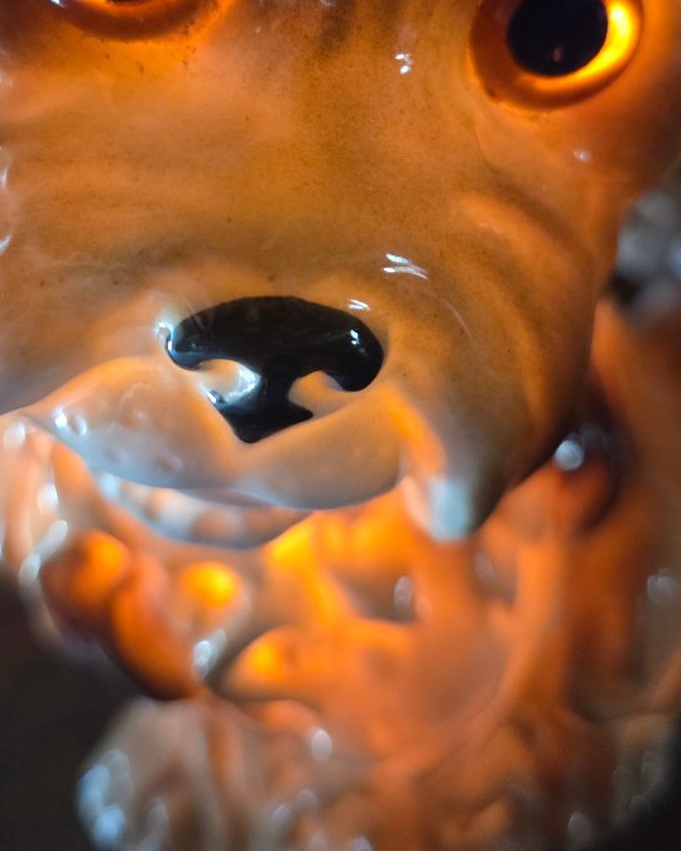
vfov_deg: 44.1
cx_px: 301
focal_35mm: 40
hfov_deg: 37.3
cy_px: 202
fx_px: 1007
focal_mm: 5.4
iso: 1000
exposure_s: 1/100
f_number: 1.8
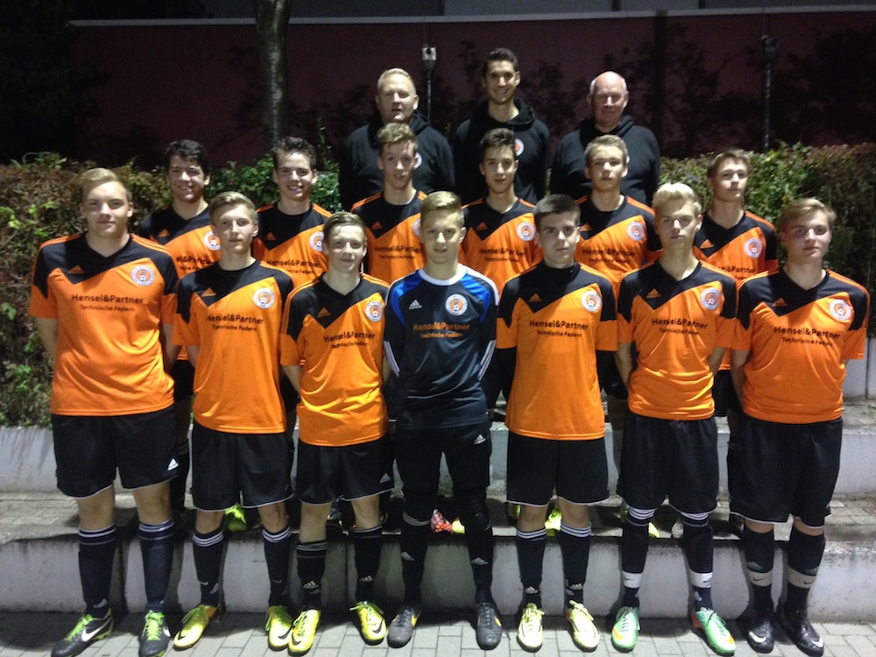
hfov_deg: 55.4
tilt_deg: -5.7
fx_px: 835
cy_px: 328
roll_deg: -0.9
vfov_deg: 42.9
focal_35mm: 33
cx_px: 438
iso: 400
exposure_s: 1/15
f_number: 2.4
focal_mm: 4.12
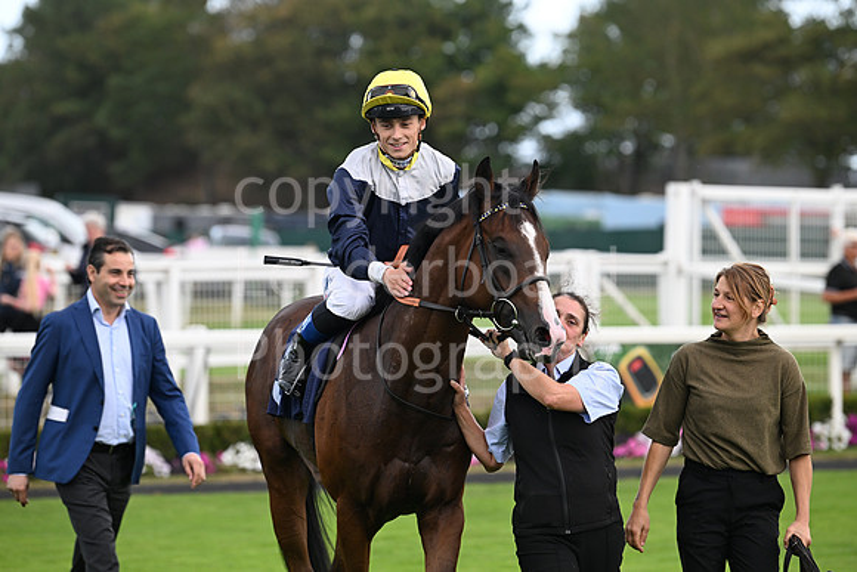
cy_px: 286
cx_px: 428
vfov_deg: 6.9
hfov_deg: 10.3
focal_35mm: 200
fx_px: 4762
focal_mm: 200
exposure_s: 1/1250
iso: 800
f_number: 4.5
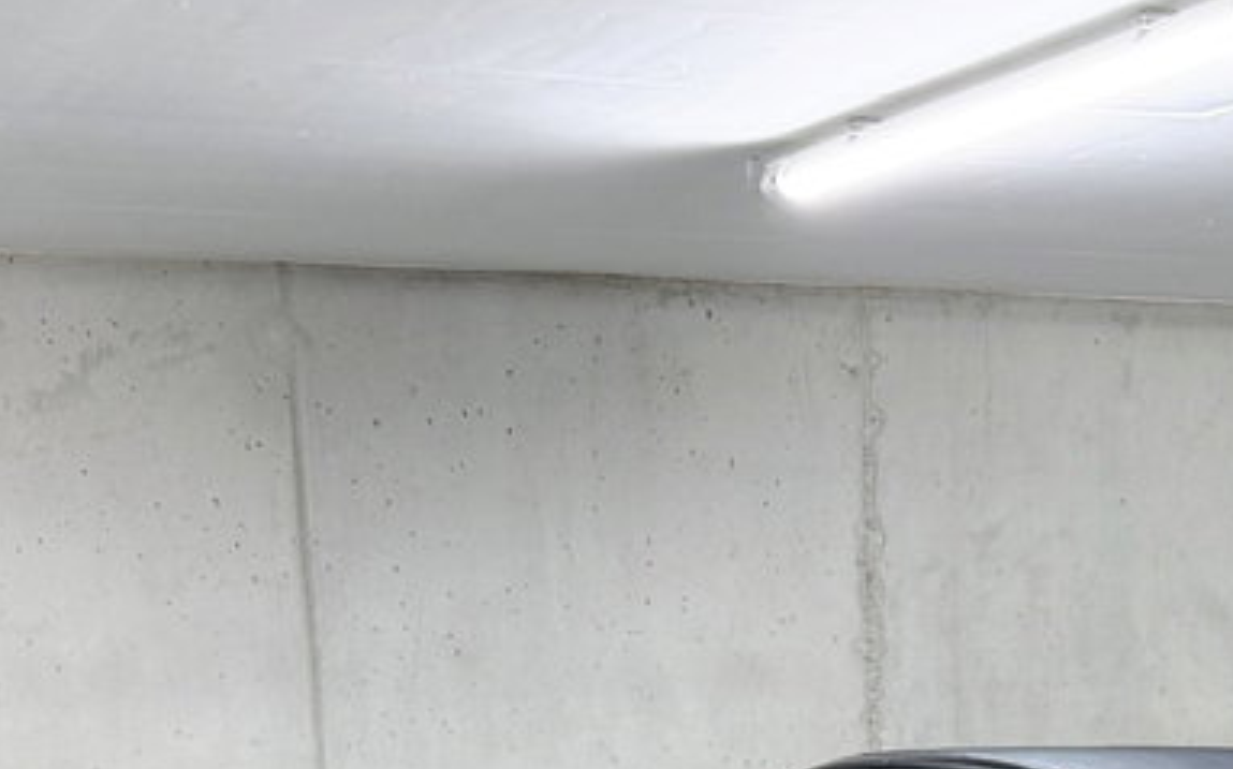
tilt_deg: -14.8
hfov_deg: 38.6
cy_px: 862
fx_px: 1713
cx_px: 914
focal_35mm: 51
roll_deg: +1.7
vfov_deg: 23.6
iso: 160
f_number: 1.78
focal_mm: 6.76
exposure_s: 1/50
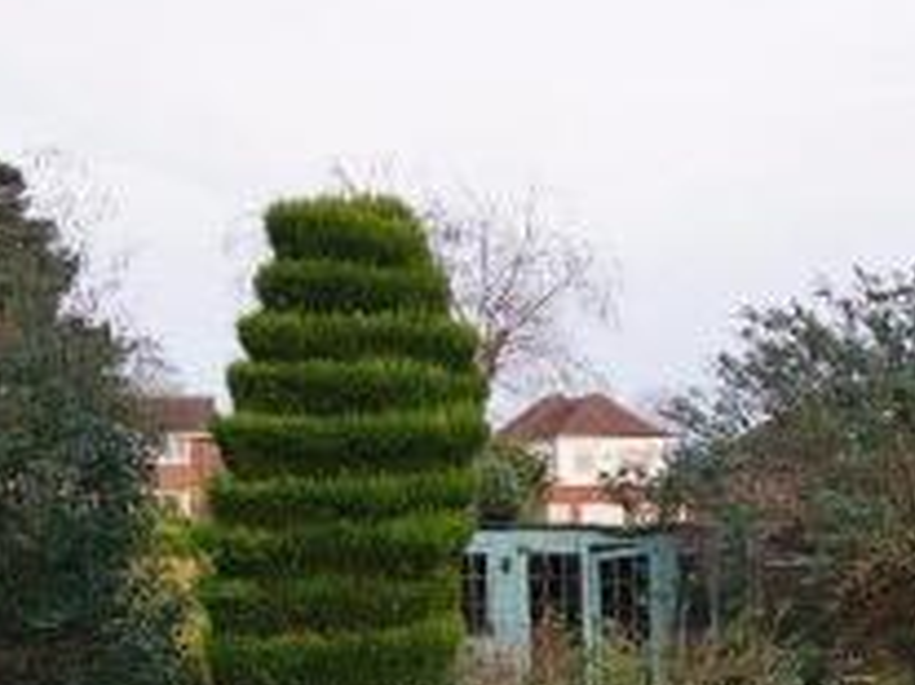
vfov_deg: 19.9
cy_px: 548
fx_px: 1928
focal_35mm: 73
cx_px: 906
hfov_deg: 25.4
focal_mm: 16
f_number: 4.5
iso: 100
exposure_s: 1/60
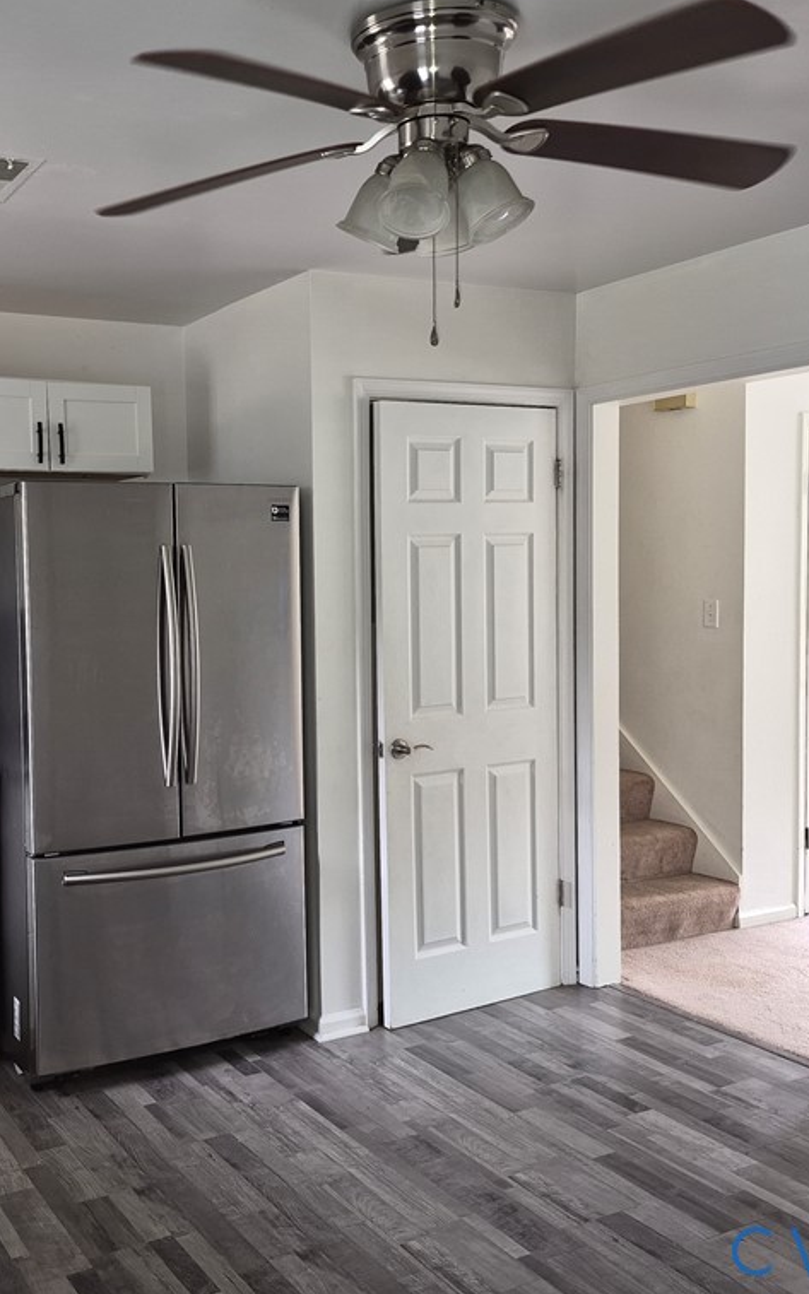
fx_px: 1164
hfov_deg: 37.4
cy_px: 641
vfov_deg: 58.1
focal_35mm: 33
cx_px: 205
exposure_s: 1/40
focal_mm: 5.4
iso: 100
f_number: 1.8
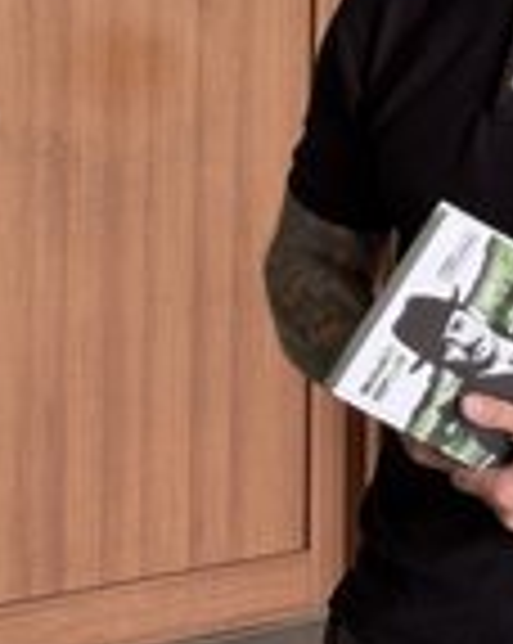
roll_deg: -0.8
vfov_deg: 14.6
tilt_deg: -6.1
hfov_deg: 11.7
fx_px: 2492
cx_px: 176
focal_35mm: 131
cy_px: 117
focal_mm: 6.76
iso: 125
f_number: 1.78
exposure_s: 1/60
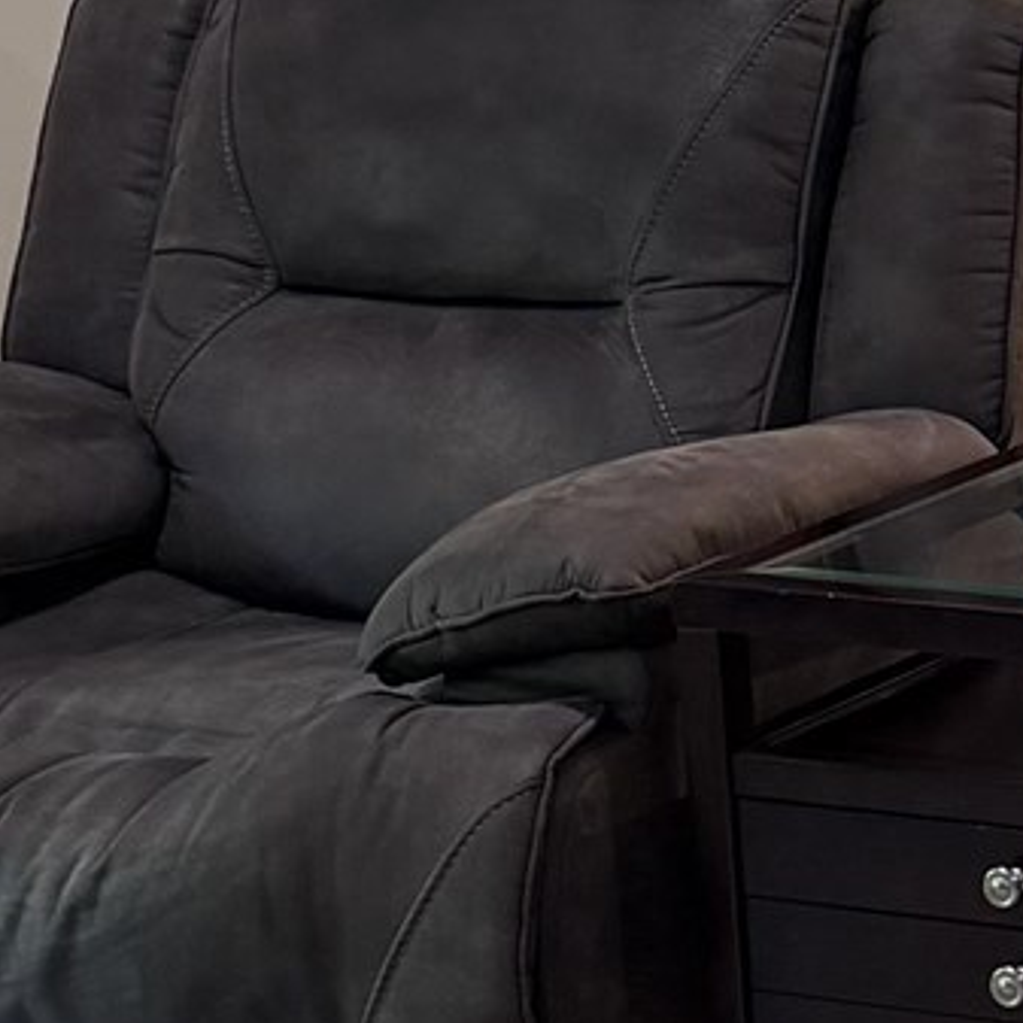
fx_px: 4848
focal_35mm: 145
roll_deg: +0.6
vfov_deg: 12.0
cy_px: 386
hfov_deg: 11.1
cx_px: 1940
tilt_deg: -11.8
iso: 125
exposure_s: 1/60
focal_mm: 6.76
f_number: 1.78
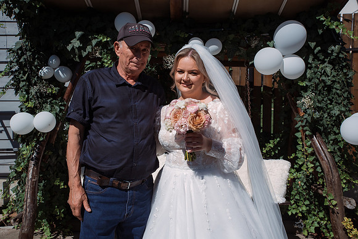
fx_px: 358
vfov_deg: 36.9
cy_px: 120
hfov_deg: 53.1
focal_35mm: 36
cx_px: 179
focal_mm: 36
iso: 250
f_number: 5.6
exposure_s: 1/1600
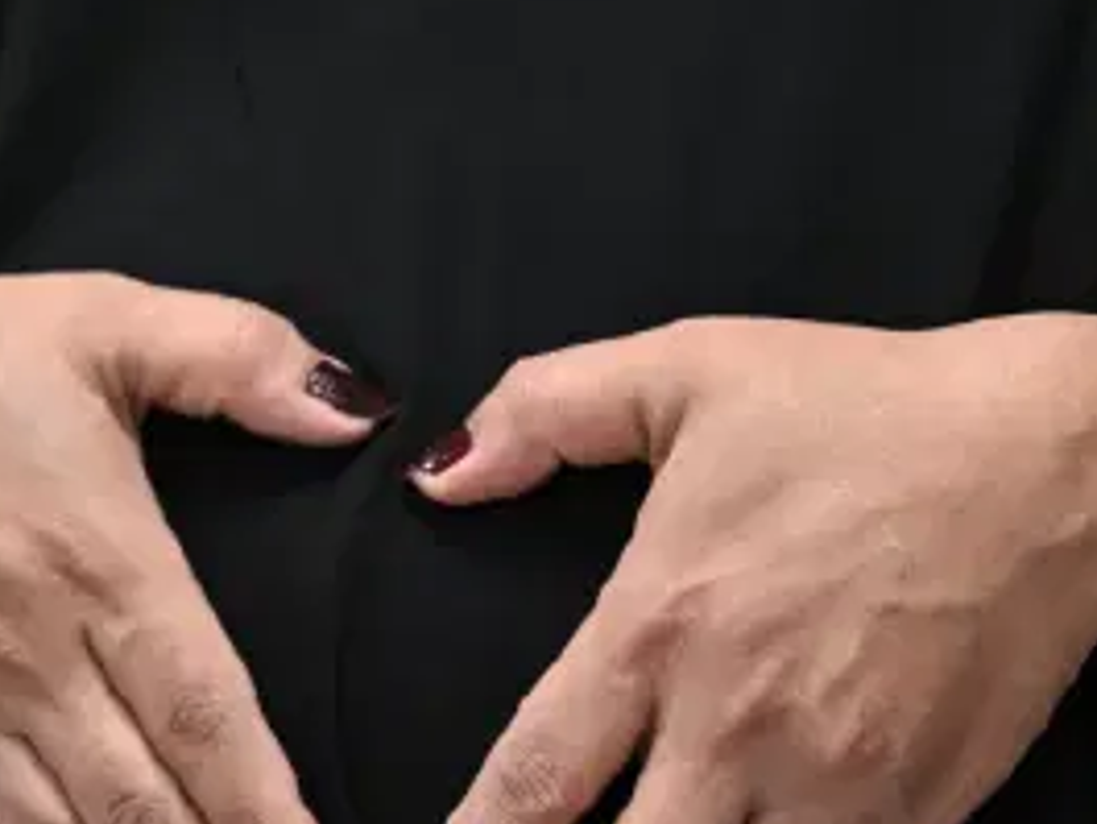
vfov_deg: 6.3
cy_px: 489
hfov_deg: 8.4
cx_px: 389
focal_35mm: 236
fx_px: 7482
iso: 1250
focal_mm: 70
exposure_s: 1/250
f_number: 2.8
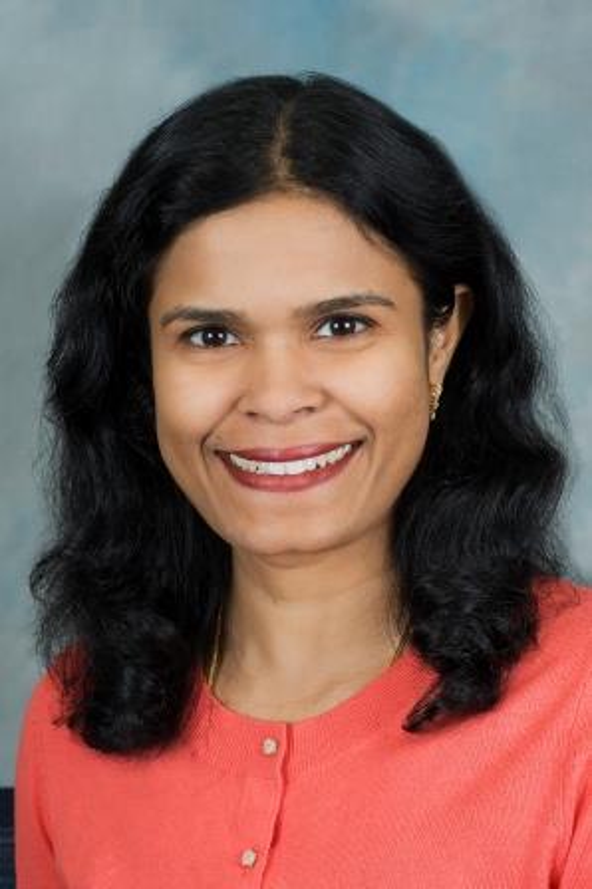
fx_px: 1853
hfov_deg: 18.2
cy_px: 444
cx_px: 296
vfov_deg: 27.0
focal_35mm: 75
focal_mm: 50
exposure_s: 1/125
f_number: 6.3
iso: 320
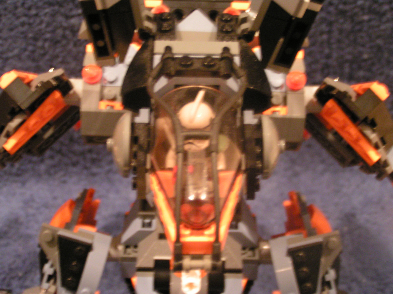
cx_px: 196
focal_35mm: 82
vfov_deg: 18.0
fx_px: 931
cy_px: 147
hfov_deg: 23.8
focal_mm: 12.6
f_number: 3.2
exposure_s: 1
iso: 200
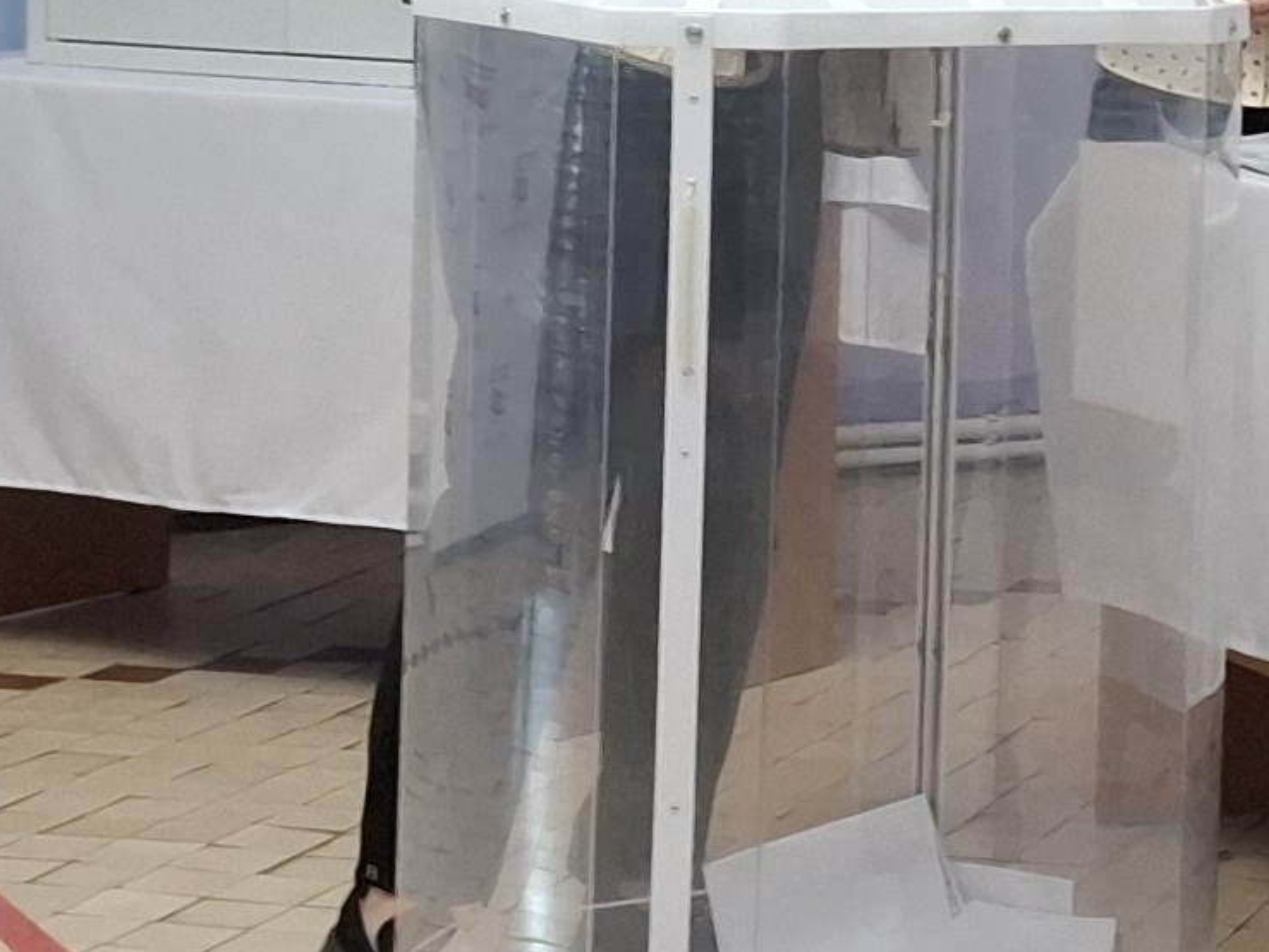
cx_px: 1449
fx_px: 4655
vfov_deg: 11.5
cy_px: -19
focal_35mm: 127
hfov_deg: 15.1
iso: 800
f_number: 1.8
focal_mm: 5.54
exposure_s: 1/25
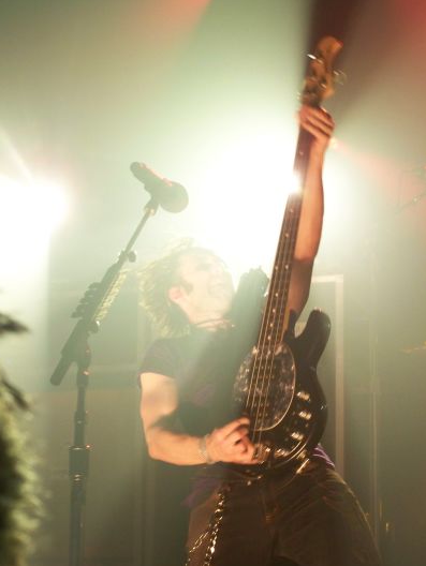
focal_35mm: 90
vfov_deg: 21.7
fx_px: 1474
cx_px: 196
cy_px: 305
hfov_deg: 16.4
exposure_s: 1/80
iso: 200
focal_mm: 13.7
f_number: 3.2
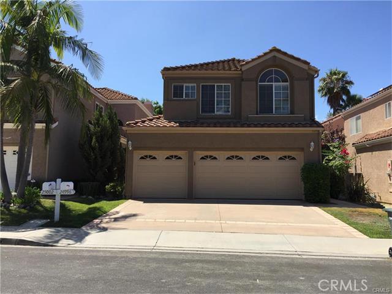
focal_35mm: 29
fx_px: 328
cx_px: 196
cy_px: 147
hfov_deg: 61.7
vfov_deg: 48.2
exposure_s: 1/1276
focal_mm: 4.15
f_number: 2.2
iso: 32
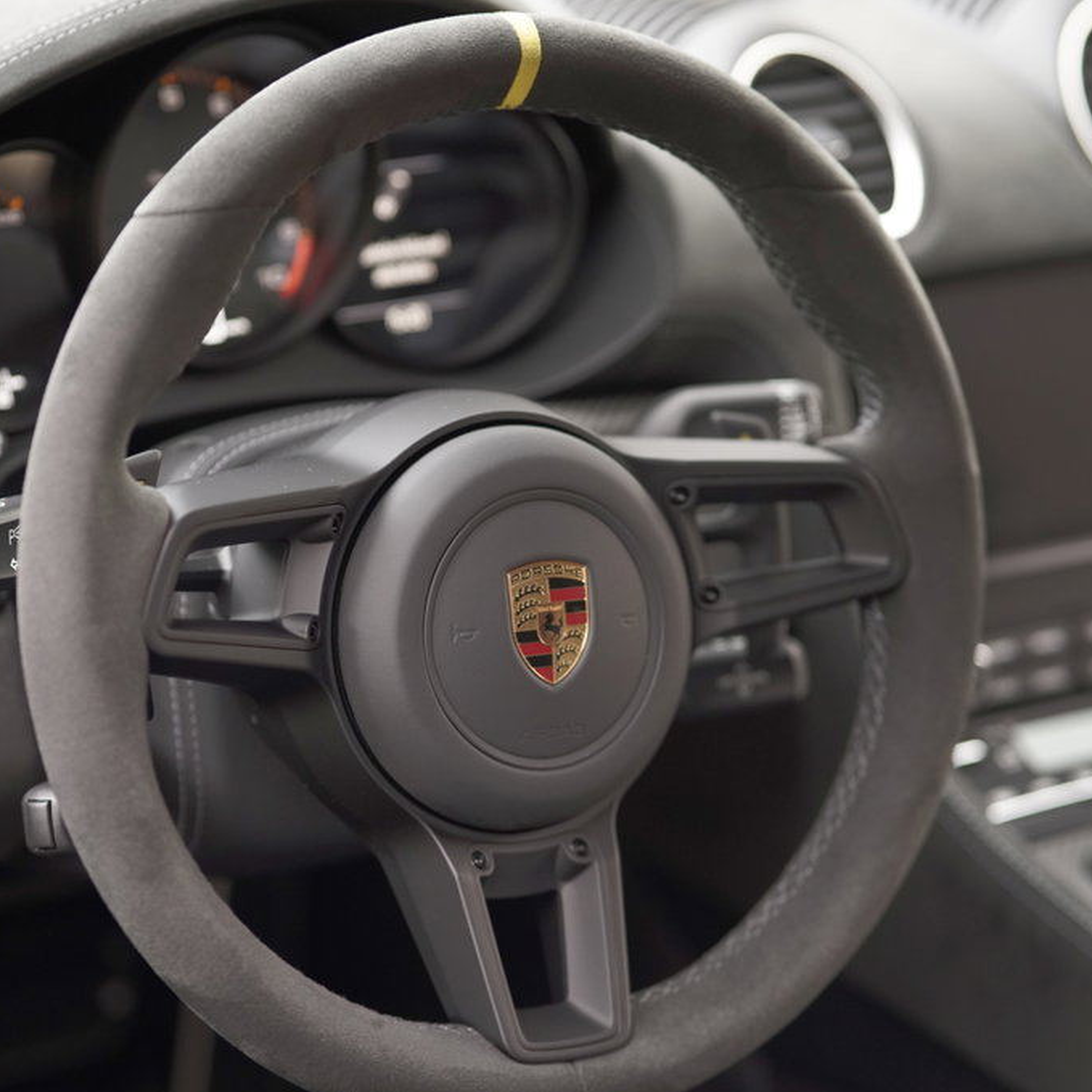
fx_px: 3890
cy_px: 546
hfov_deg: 16.0
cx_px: 499
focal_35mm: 109
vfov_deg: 16.0
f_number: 2
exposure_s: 1/100
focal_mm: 85
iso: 1600
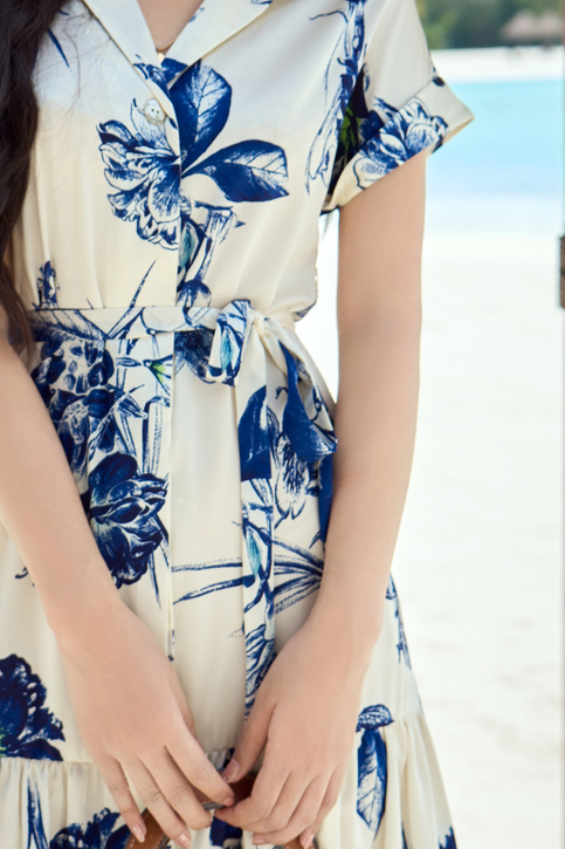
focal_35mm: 96
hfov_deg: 14.1
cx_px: 87
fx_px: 2261
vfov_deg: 21.1
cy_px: 244
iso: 100
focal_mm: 35
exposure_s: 1/640
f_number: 3.2
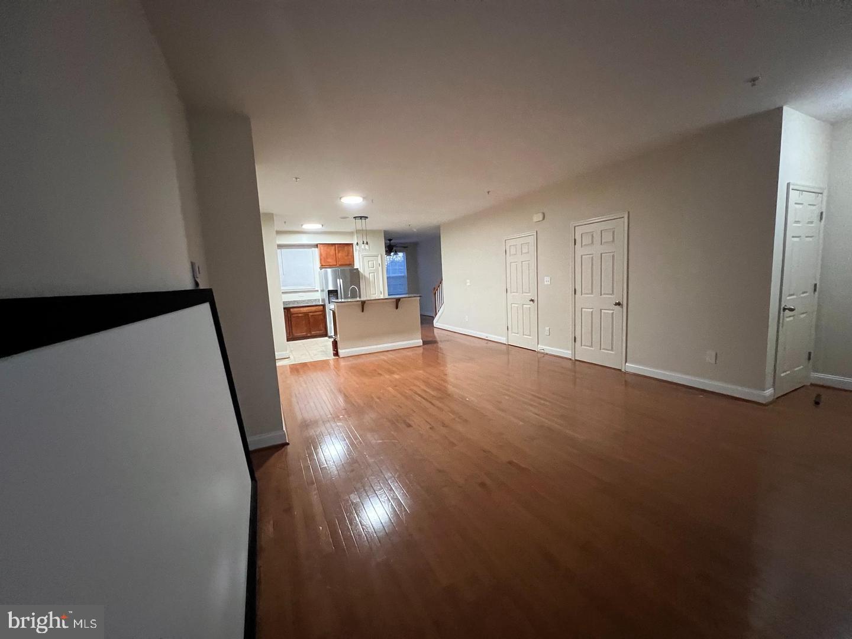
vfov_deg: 89.9
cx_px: 426
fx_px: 320
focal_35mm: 13
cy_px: 320
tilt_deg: -7.0
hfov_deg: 106.2
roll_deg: +3.4
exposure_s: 1/60
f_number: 1.8
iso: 800
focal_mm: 1.57
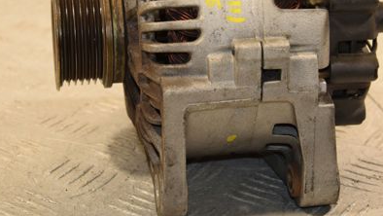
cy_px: 35
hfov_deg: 18.6
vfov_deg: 10.5
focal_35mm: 115
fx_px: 1167
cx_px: 220
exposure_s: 1/200
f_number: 5.6
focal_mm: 45
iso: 800
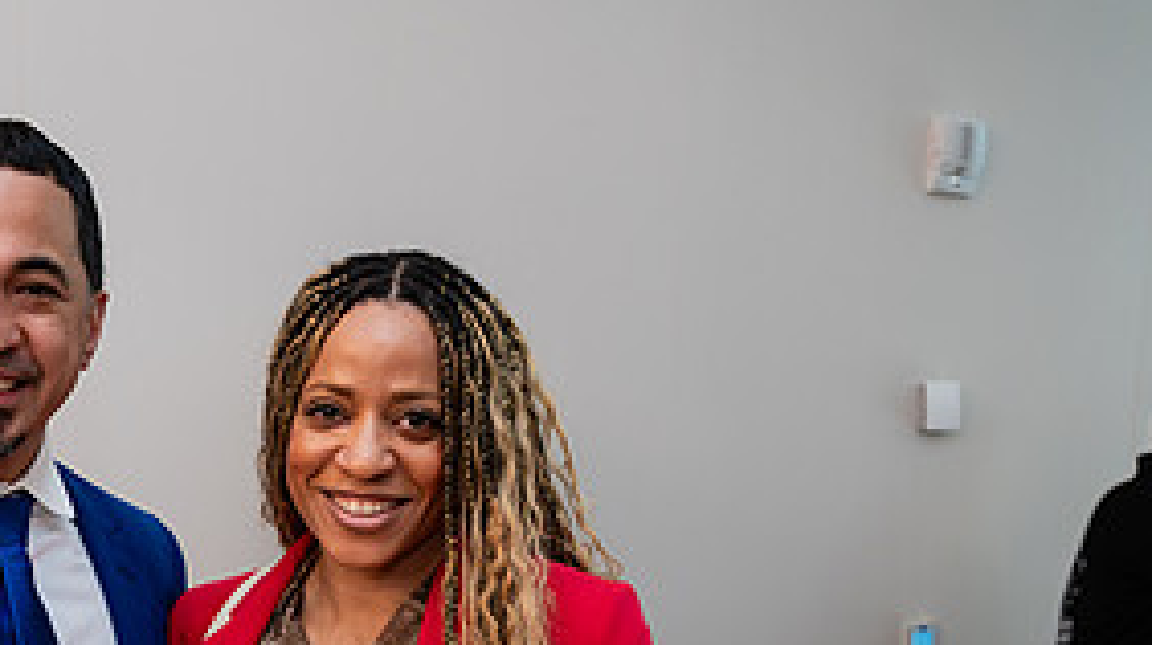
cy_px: 735
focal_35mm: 63
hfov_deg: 32.0
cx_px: 151
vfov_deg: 18.3
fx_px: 1923
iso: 400
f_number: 4
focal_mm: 28.5
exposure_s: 1/200
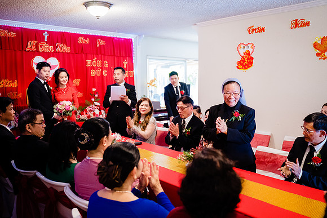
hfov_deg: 57.2
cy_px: 109
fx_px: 300
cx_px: 164
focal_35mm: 33
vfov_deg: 40.0
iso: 3200
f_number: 2.8
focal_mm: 33
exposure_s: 1/160
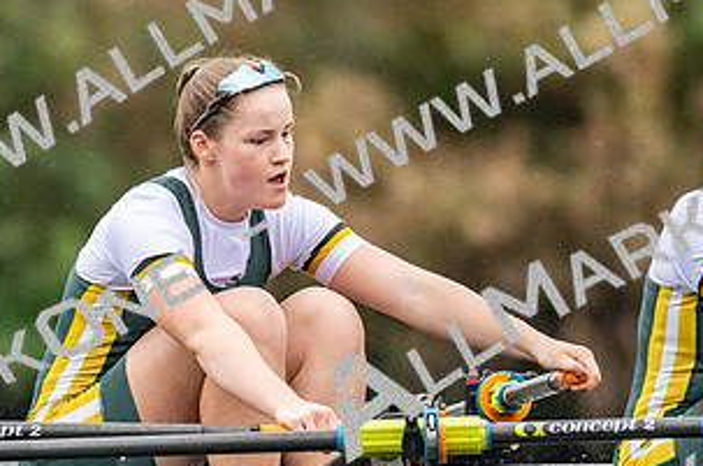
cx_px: 135
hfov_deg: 1.2
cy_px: 243
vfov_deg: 0.8
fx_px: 33632
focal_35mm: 1725
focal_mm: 600
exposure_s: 1/2500
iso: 5000
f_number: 4
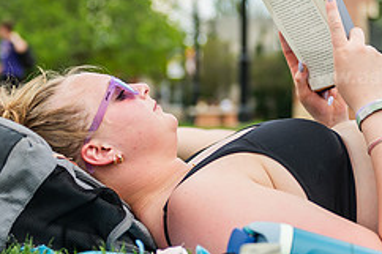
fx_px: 1272
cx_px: 226
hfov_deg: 17.1
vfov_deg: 11.4
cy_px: 110
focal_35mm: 120
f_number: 2.8
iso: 80
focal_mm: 50
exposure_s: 1/500
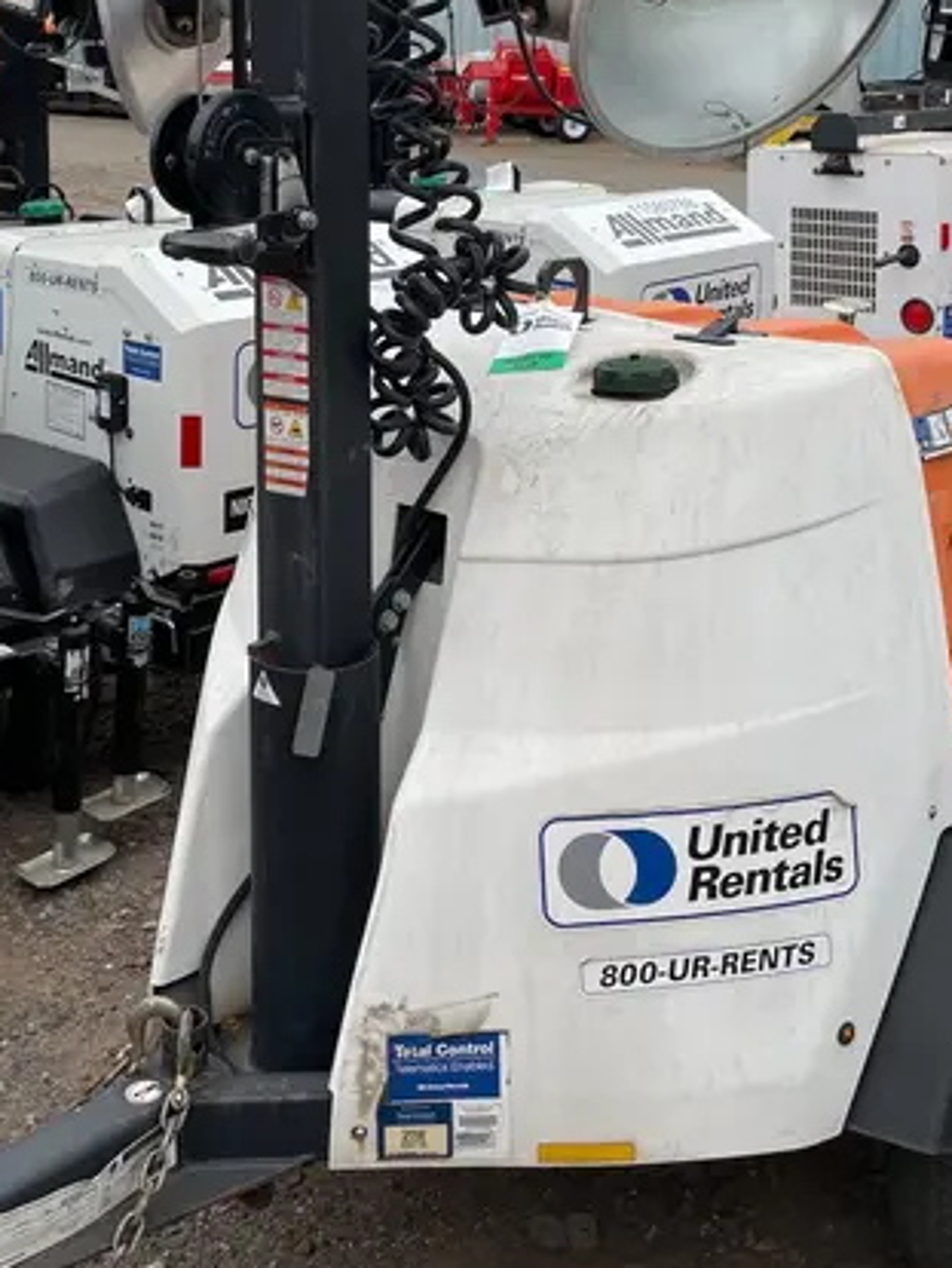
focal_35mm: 46
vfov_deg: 39.7
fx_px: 1685
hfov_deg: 31.5
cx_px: 462
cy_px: 265
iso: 32
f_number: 1.6
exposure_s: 1/572
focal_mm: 4.2
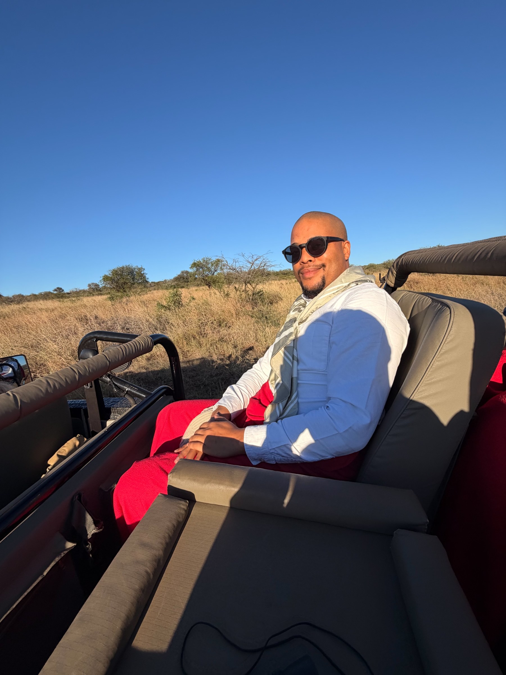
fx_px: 273
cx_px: 253
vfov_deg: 102.1
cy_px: 338
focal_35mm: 14
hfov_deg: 85.7
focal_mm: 2.22
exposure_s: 1/770
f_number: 2.2
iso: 32
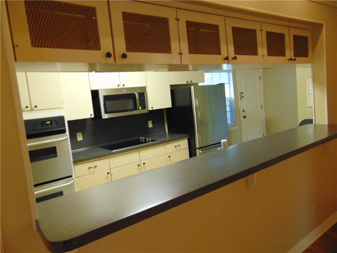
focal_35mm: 25
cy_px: 126
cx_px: 168
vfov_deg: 54.9
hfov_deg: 69.4
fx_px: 243
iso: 400
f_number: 3
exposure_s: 1/13
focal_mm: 4.5
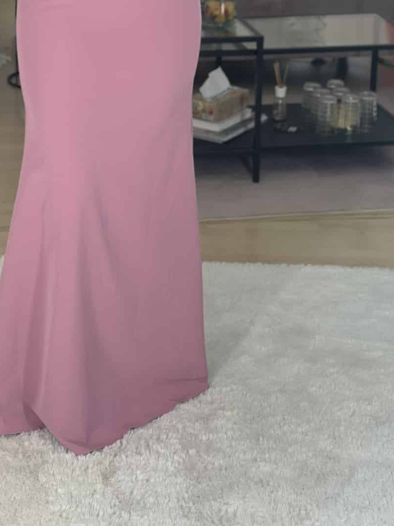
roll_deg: -1.2
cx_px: 116
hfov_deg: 16.0
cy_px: 31
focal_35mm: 92
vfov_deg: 20.8
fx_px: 1397
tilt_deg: -13.9
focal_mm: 6.86
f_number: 1.78
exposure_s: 1/100
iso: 80
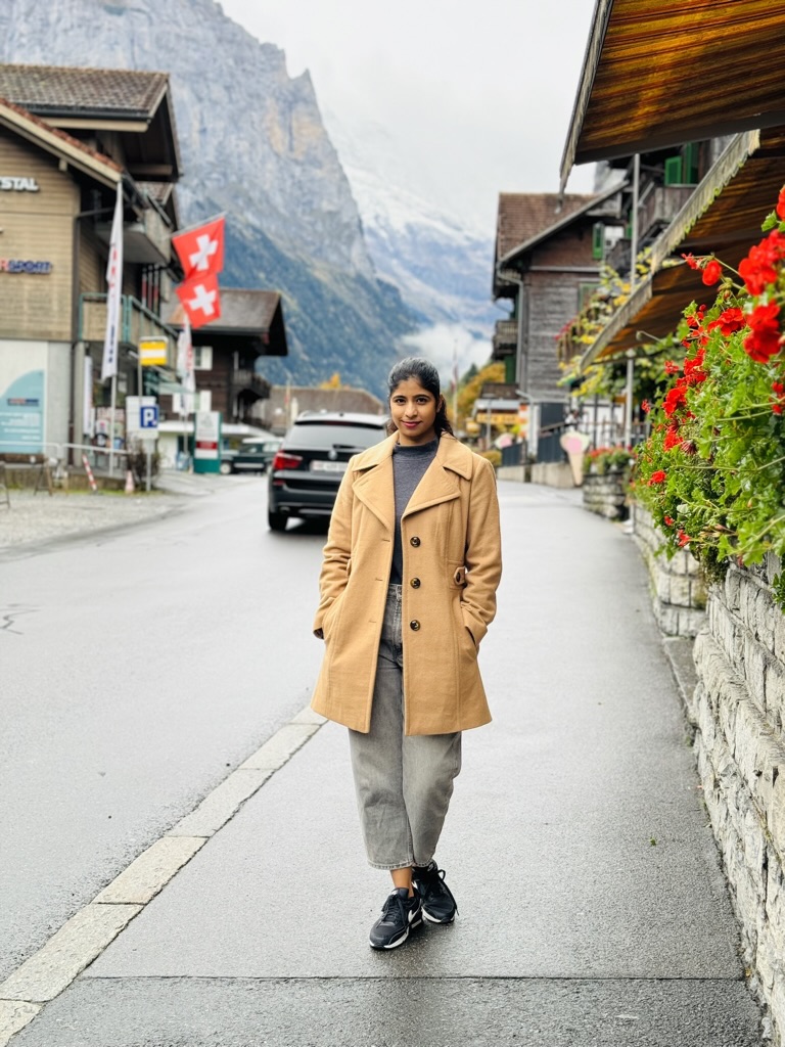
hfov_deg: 30.3
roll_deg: -2.3
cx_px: 392
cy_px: 524
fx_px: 1451
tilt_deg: -1.9
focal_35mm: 48
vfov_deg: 39.7
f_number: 1.78
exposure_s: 1/531
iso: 64
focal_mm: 6.86
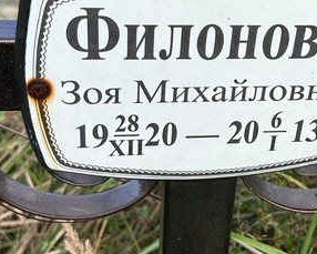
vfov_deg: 21.5
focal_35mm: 71
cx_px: 225
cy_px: 101
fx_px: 666
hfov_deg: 26.5
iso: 50
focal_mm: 5.96
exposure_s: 1/865
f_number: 1.6
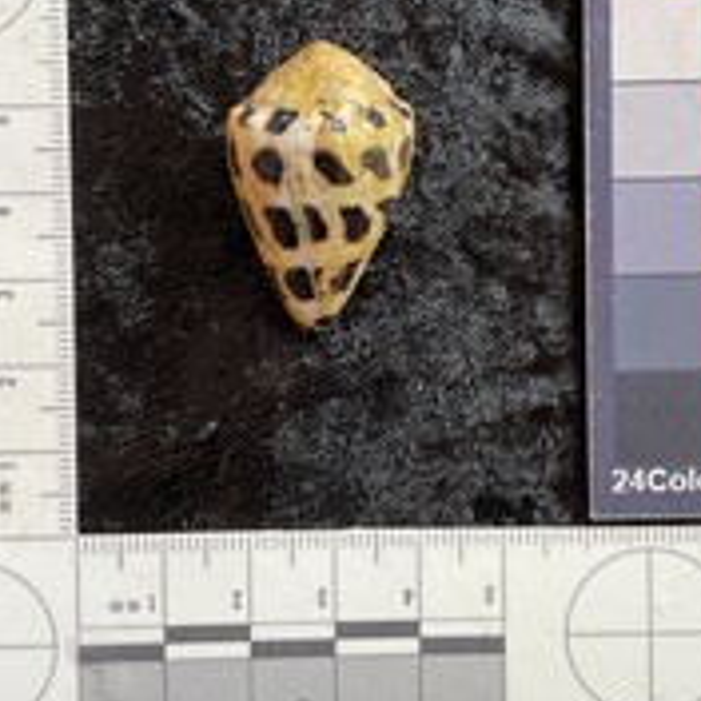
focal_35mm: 51
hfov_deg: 33.3
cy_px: 309
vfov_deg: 33.4
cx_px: 406
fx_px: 1168
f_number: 1.8
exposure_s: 1/120
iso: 50
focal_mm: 3
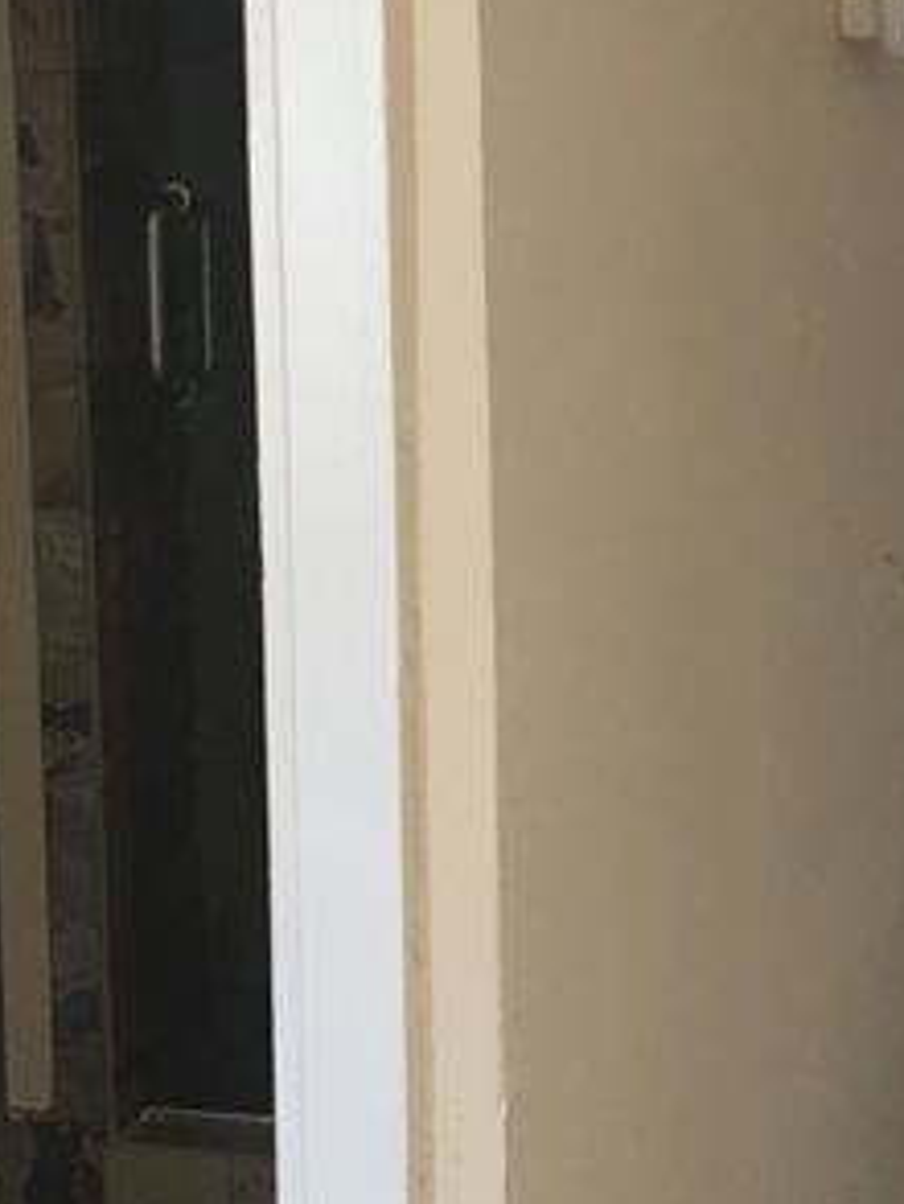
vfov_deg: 18.4
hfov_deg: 13.6
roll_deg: +1.1
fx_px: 3723
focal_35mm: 107
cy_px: 551
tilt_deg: -9.9
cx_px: 978
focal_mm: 4.15
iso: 80
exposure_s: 1/30
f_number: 2.2
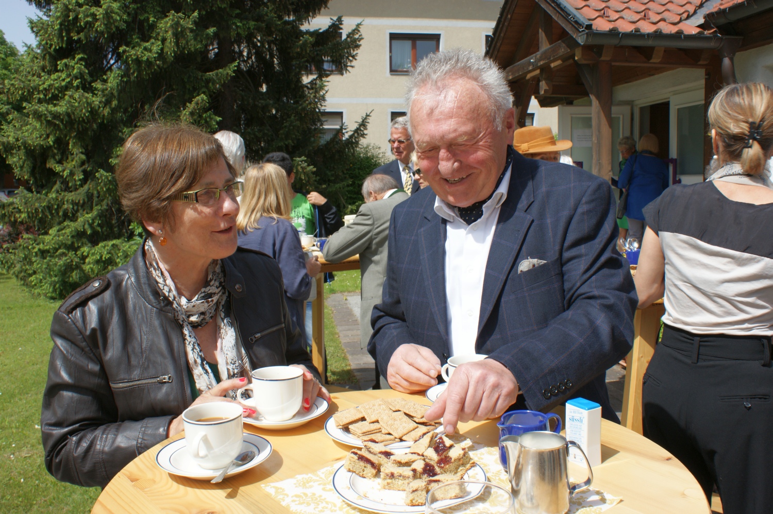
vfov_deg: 43.6
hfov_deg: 62.0
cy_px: 257
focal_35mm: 30
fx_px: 644
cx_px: 386
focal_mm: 20
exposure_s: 1/160
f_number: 10
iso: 100
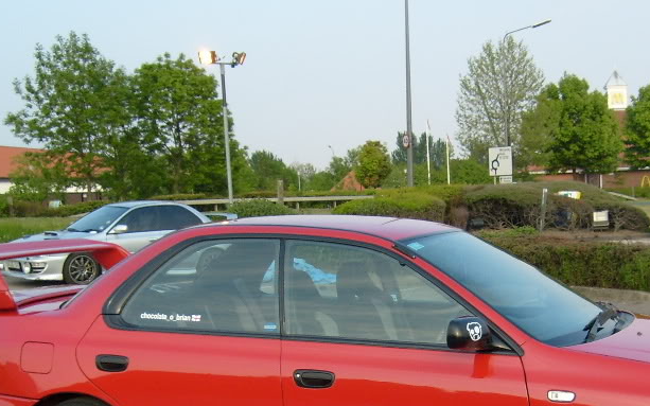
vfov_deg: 20.5
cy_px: 365
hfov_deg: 32.8
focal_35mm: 62
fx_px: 1098
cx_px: 399
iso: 80
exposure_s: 1/90
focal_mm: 5.8
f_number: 7.1
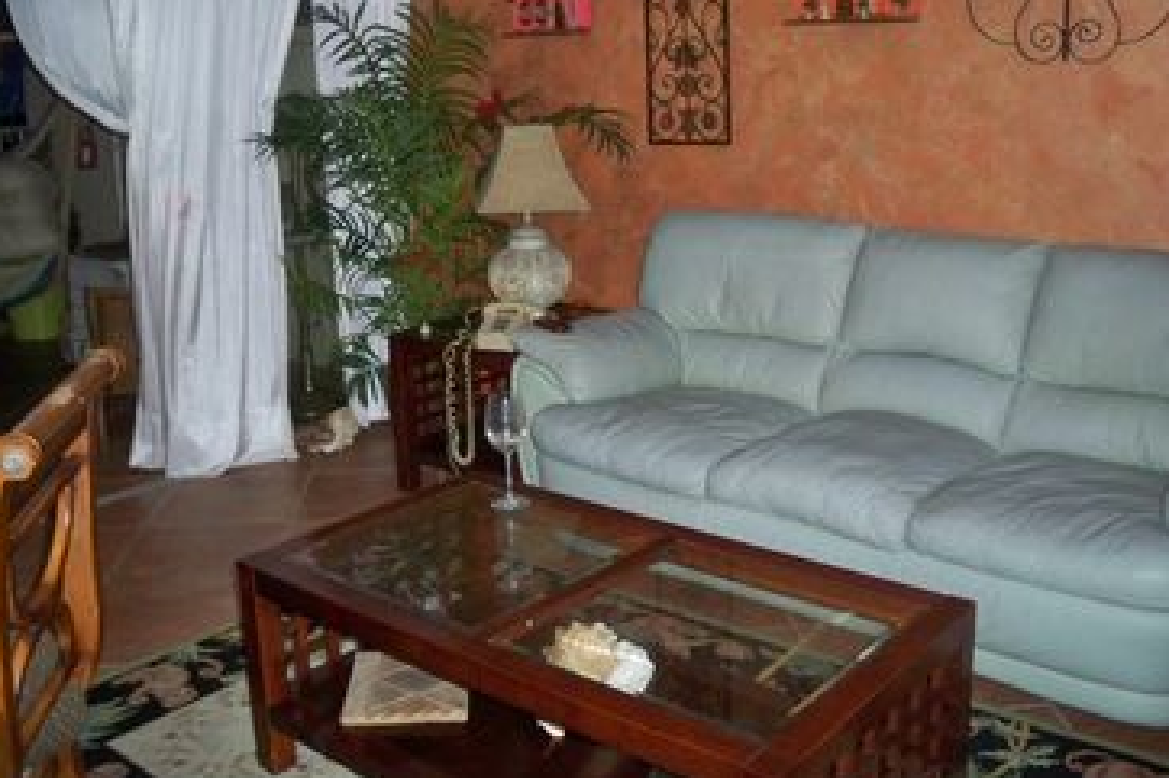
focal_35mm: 37
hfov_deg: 51.9
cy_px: 339
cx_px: 591
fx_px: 1201
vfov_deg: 35.9
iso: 320
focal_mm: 6.3
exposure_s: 1/30
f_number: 3.1
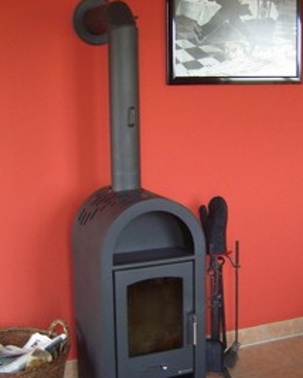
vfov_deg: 33.0
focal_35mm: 57
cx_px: 174
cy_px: 173
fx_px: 638
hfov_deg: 26.7
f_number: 2.8
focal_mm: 8
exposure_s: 1/25
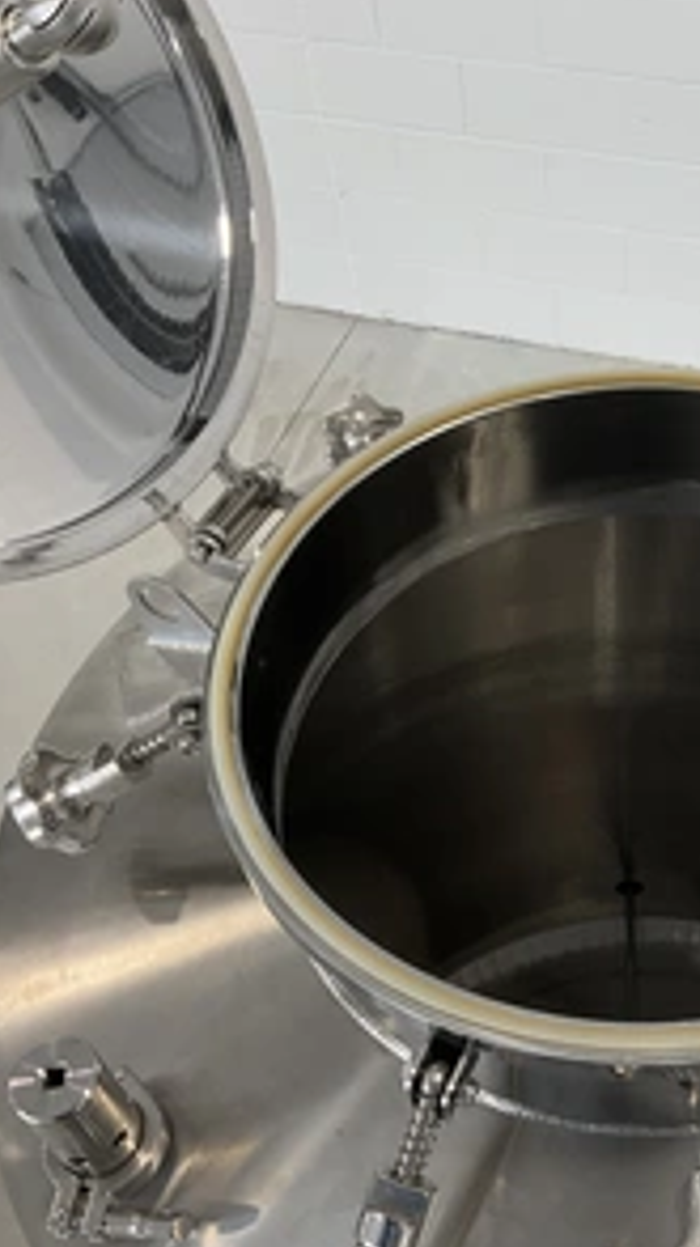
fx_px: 1421
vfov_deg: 47.4
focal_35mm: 43
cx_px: 598
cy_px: 619
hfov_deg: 26.9
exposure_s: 1/122
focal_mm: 3
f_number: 1.8
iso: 50
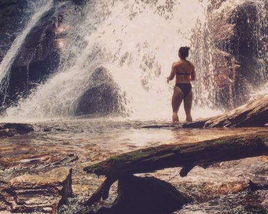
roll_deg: -0.2
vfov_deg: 23.0
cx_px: 114
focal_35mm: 66
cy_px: 61
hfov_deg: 28.7
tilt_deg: +5.4
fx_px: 523
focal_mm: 4.15
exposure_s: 1/120
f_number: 2.2
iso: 32
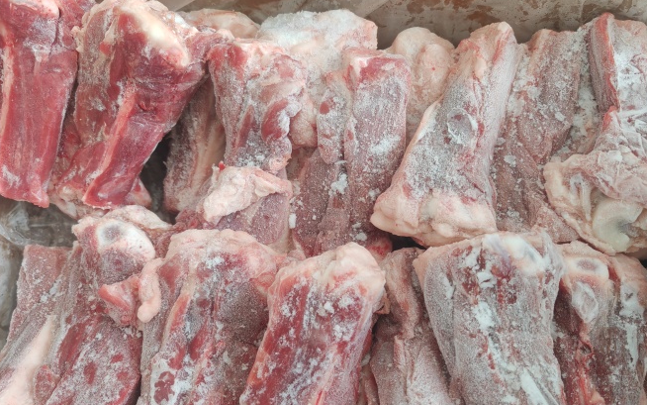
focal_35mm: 35
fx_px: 617
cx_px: 349
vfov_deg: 36.3
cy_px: 215
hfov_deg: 55.3
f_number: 1.6
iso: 200
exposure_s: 1/100
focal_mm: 7.62
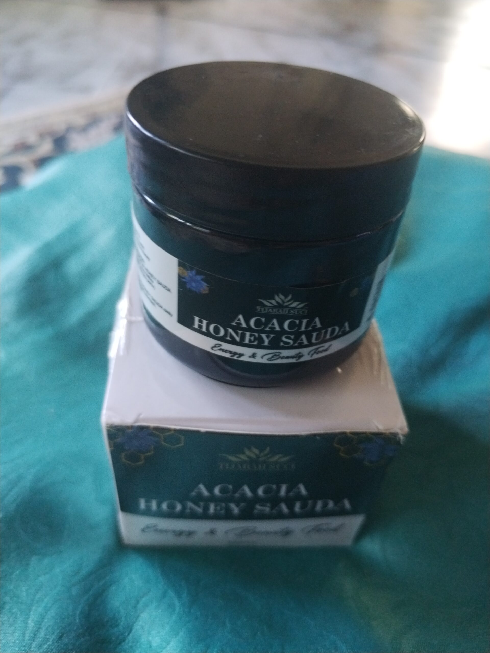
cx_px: 245
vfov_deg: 67.3
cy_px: 326
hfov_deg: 53.1
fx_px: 491
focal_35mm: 26
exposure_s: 1/20
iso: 604
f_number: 1.8
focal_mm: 4.75
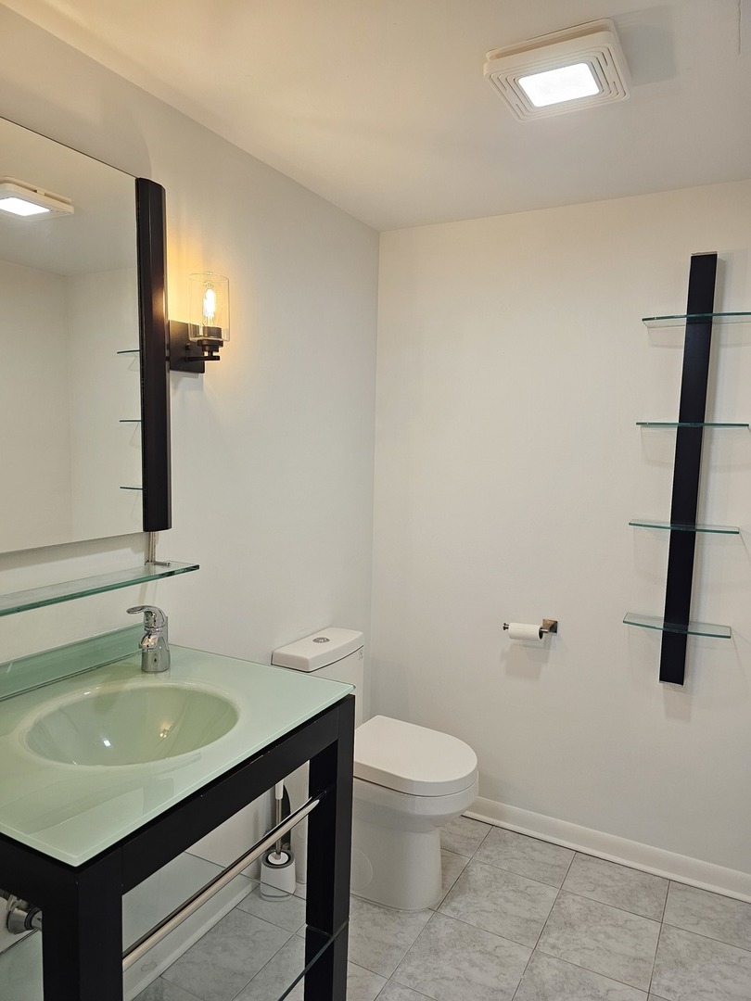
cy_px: 500
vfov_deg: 73.9
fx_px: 665
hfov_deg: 58.9
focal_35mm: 23
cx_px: 376
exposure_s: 1/120
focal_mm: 6.3
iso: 100
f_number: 1.7
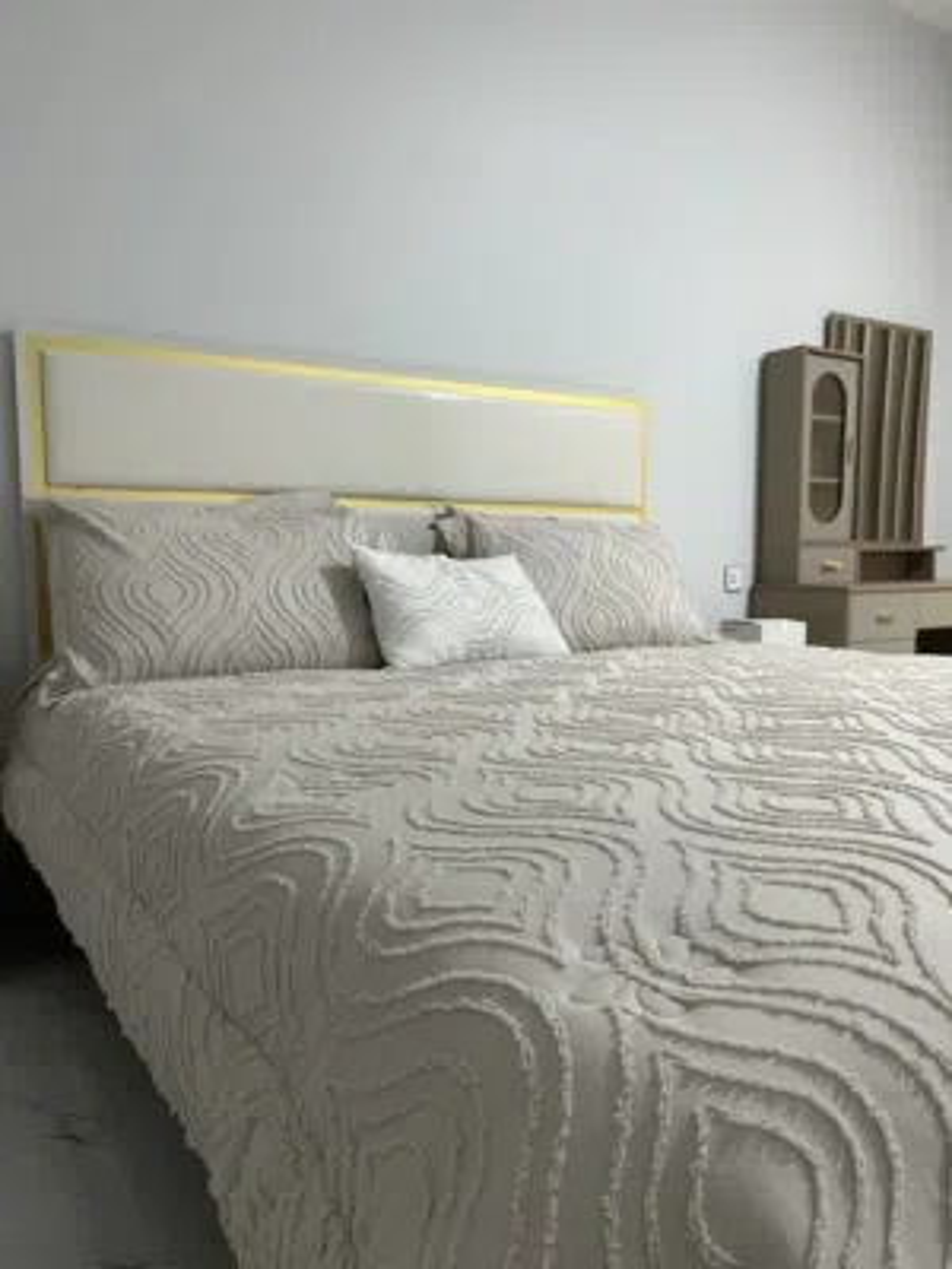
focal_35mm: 26
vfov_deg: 67.3
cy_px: 634
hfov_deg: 53.1
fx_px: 953
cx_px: 476
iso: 100
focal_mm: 5.1
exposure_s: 1/50
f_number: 1.6
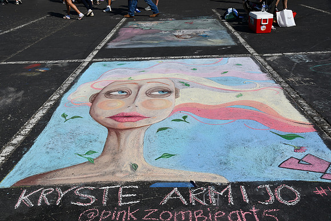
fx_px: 303
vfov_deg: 40.0
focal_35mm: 33
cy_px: 110
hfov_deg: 57.2
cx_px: 166
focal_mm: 22
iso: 100
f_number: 11
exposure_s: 1/500
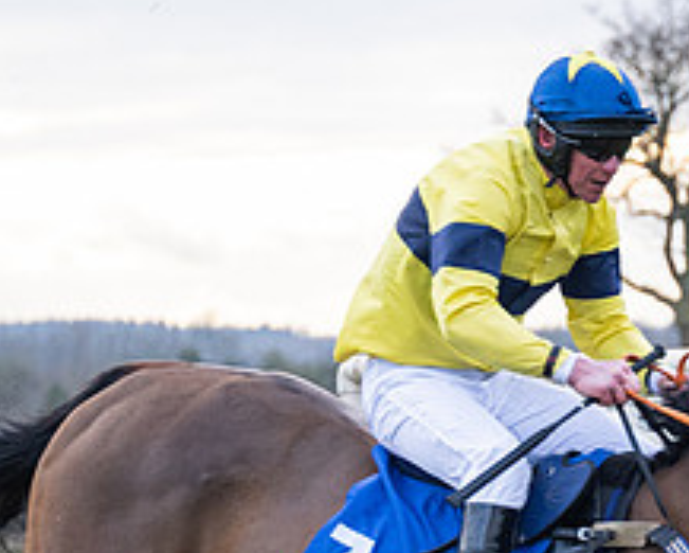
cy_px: 622
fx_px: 6919
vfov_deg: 4.6
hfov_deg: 5.7
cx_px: 860
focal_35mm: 339
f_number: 2.8
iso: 800
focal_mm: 70
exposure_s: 1/1250
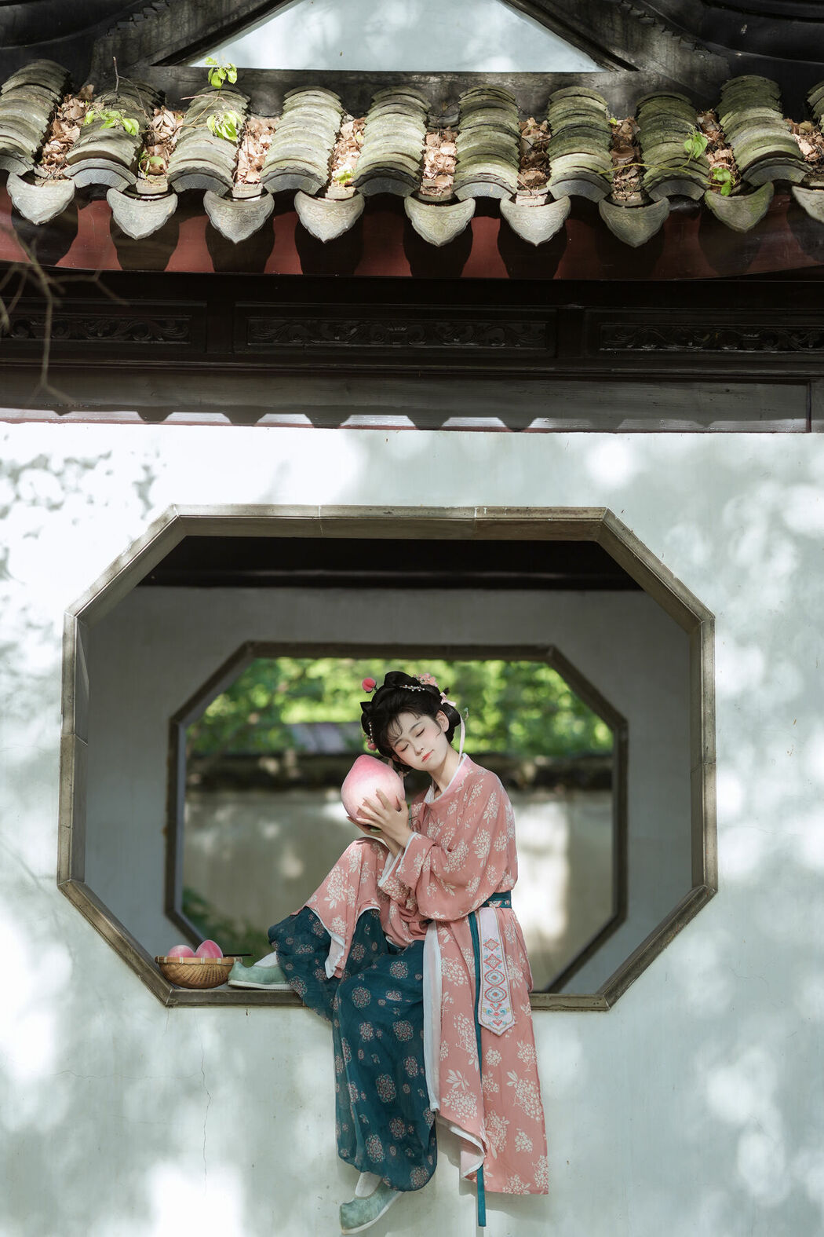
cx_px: 412
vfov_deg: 23.9
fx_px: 2918
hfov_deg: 16.1
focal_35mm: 85
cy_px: 618
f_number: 1.8
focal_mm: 85
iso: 160
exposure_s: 1/1250
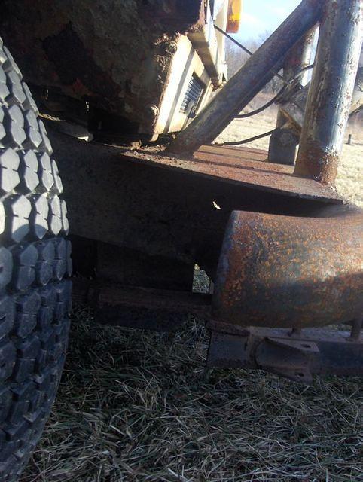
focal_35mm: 46
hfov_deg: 31.6
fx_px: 641
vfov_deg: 41.2
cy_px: 241
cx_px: 182
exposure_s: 1/130
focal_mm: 7.4
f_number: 3.6
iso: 200
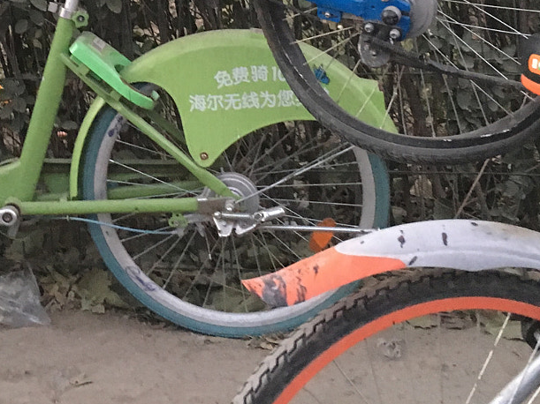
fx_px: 1185
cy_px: -49
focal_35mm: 76
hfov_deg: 25.2
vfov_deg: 18.6
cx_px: 98
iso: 400
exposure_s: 1/17
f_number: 2.2
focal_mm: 4.15
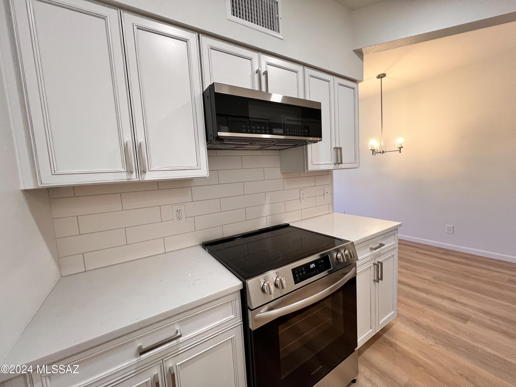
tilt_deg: -5.0
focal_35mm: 13
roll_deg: +3.7
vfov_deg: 89.9
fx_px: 194
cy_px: 194
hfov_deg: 106.2
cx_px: 258
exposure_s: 1/120
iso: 200
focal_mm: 1.57
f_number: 1.8
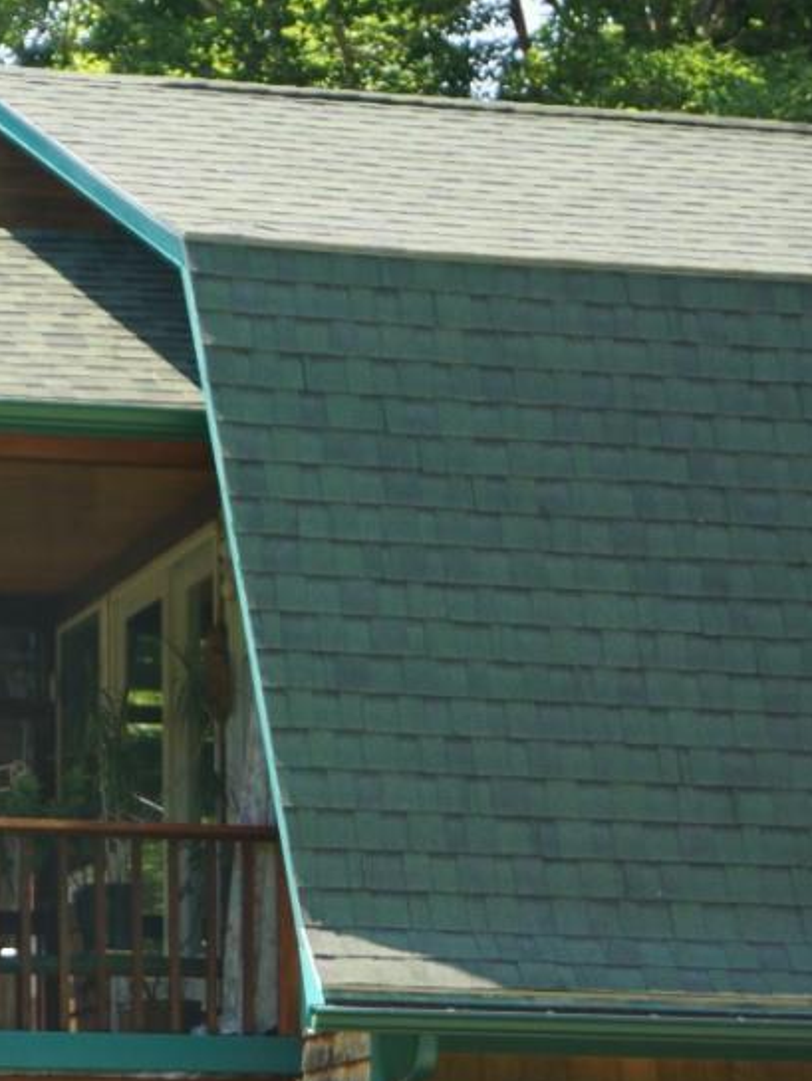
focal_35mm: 149
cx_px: -101
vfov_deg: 13.2
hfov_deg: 9.9
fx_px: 4655
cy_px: 674
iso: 320
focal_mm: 55
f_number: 5.6
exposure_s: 1/100
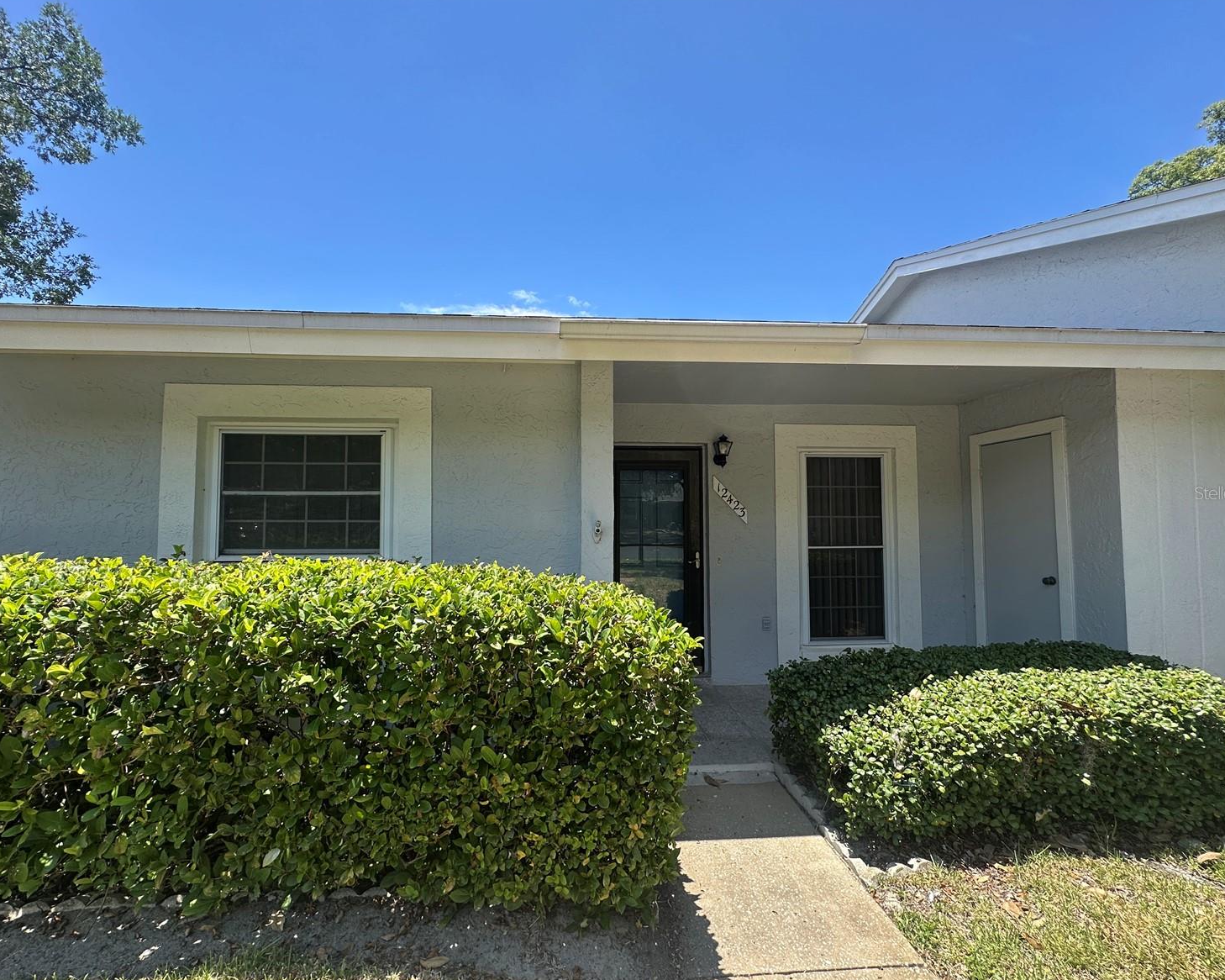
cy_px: 493
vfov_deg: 84.0
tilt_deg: +3.2
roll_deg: +0.2
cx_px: 602
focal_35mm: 15
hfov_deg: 96.8
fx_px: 544
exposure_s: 1/716
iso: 40
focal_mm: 2.22
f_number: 2.2
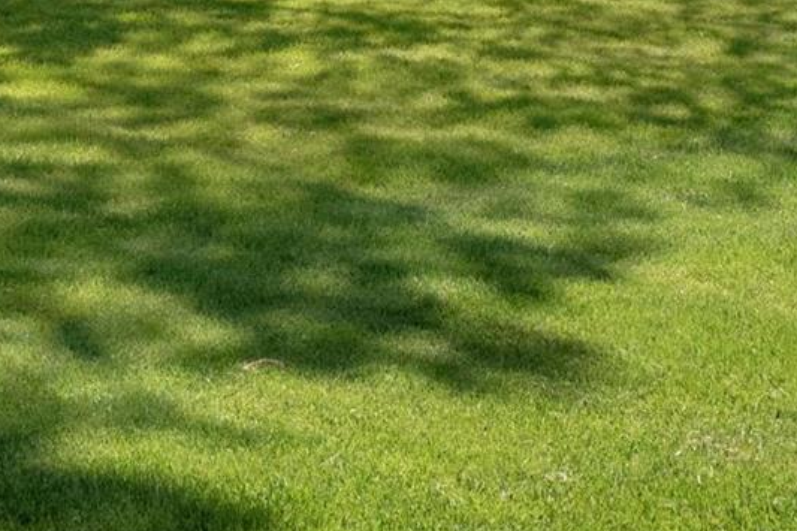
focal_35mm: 108
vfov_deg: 12.2
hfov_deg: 18.9
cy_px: -187
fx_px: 2390
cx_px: 256
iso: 400
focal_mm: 18
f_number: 8
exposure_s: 1/400
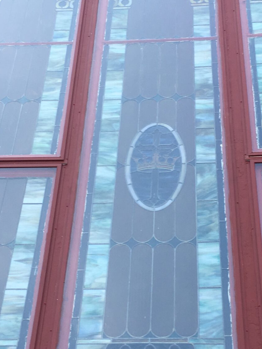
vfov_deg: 29.4
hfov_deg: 22.2
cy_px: 183
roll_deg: -1.7
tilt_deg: +36.2
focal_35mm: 66
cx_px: 147
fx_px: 666
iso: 25
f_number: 2.2
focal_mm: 4.15
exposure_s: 1/509
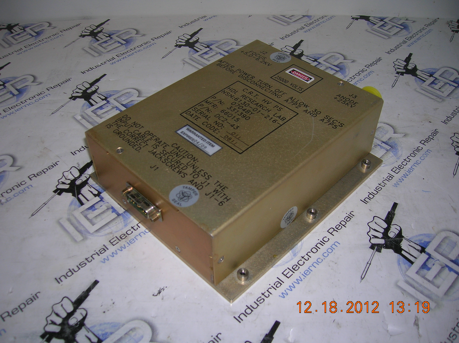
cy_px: 172
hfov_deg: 54.0
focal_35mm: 34
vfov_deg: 41.7
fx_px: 450
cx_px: 230
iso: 50
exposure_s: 1/60.1
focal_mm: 5.7
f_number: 2.9
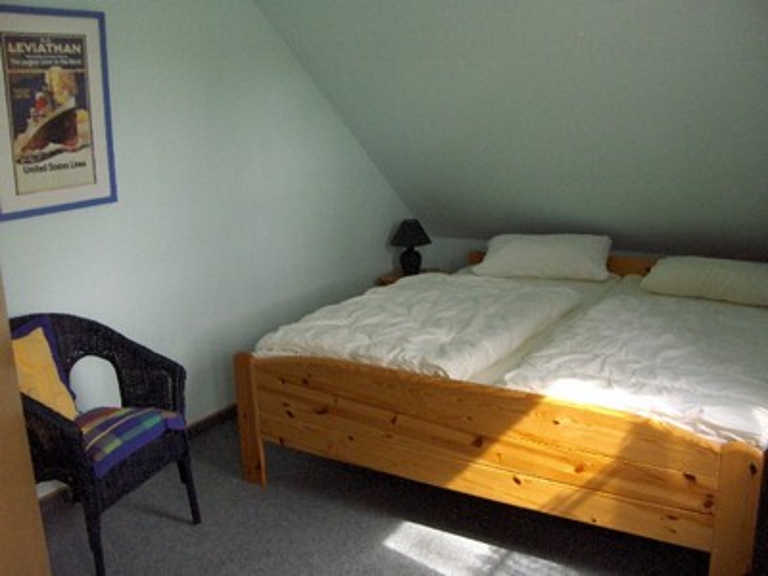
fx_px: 777
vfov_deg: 40.7
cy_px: 288
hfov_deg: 52.6
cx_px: 384
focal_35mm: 35
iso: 200
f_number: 2.6
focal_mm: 5.8
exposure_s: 1/139
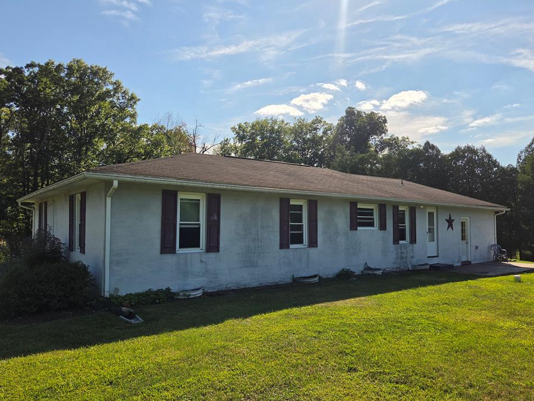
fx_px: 386
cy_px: 211
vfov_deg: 54.9
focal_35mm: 25
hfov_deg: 69.4
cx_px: 269
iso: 64
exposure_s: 1/7887
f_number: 1.8
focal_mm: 5.4
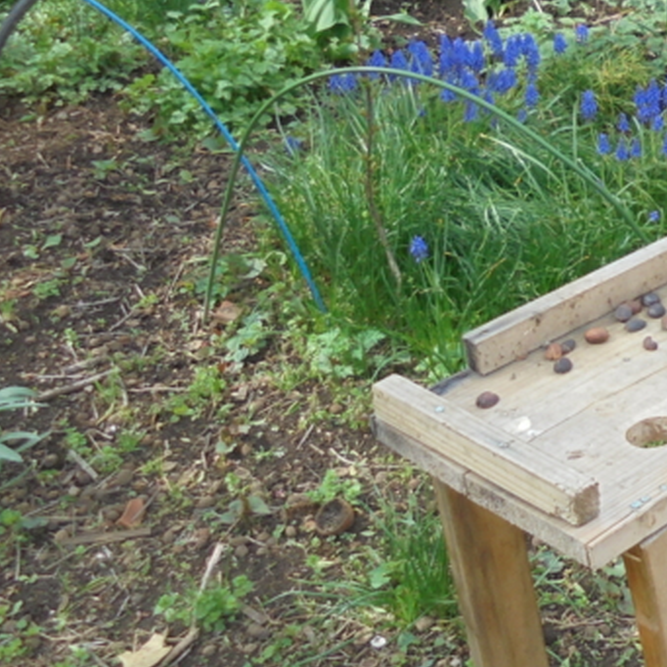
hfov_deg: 22.1
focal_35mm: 69
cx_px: 894
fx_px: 1504
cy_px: 174
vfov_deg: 24.7
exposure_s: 1/250
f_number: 3.5
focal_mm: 4.6
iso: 100
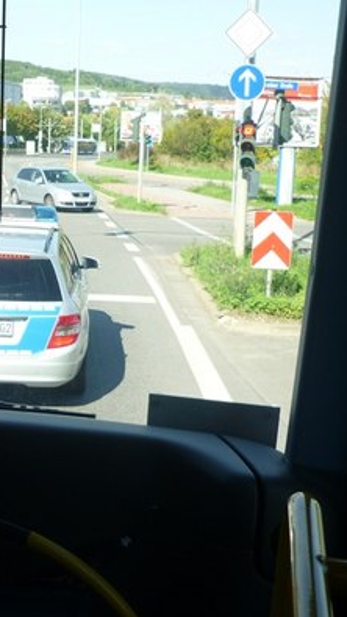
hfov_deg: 22.0
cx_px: 21
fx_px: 867
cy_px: 311
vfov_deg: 39.2
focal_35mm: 53
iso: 80
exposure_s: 1/400
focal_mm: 5.9
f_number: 2.9
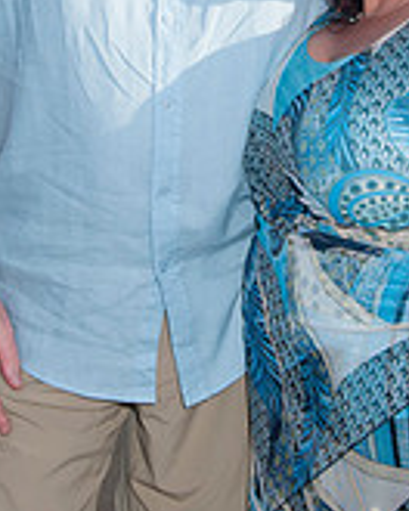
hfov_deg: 11.5
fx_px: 2028
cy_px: 15
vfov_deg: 14.2
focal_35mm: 134
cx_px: 259
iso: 100
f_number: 11
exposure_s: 1/250
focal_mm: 35
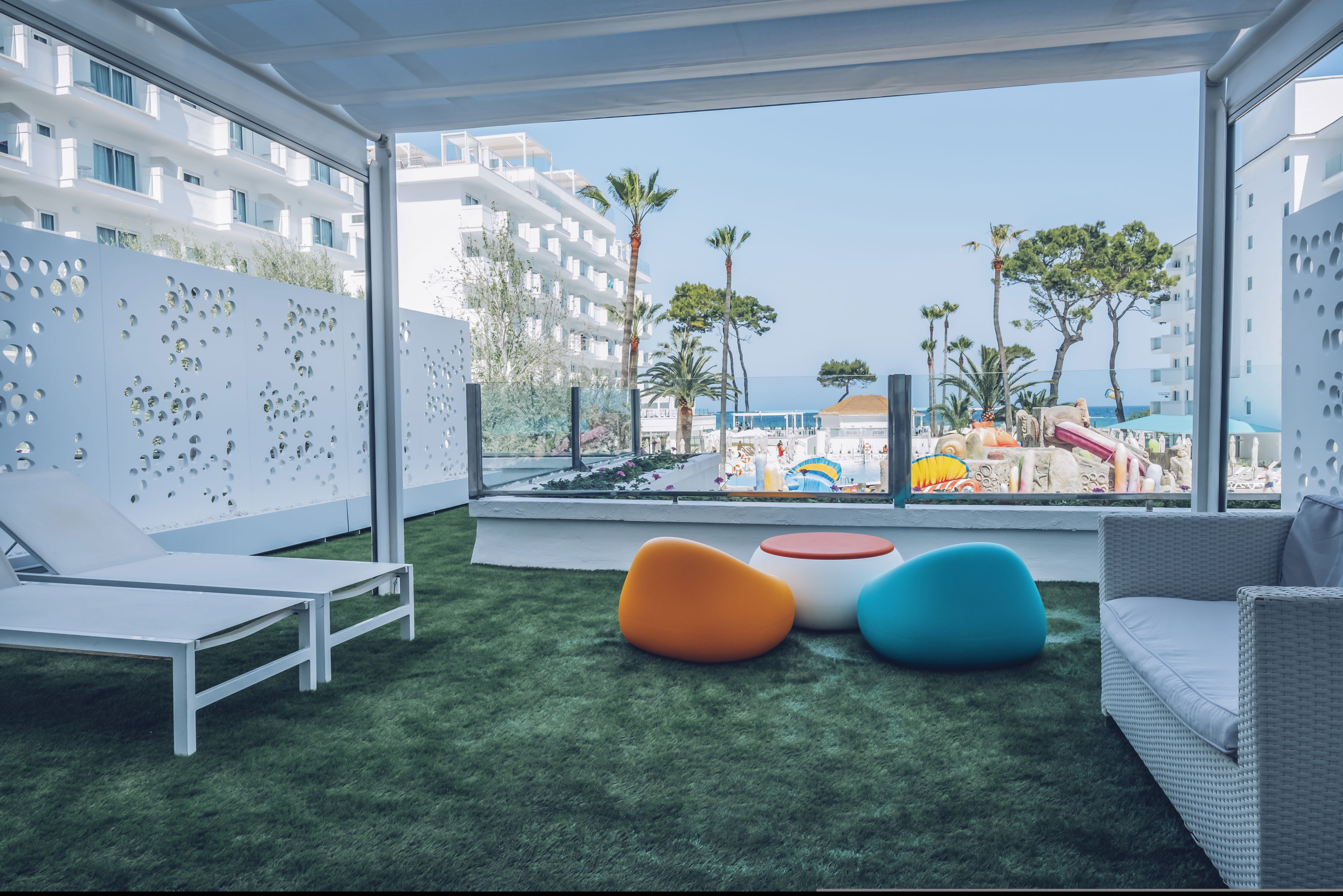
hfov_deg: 73.7
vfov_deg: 53.1
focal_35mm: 24
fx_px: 895
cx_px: 672
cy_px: 448
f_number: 10
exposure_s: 1/30
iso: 250
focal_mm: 15.9
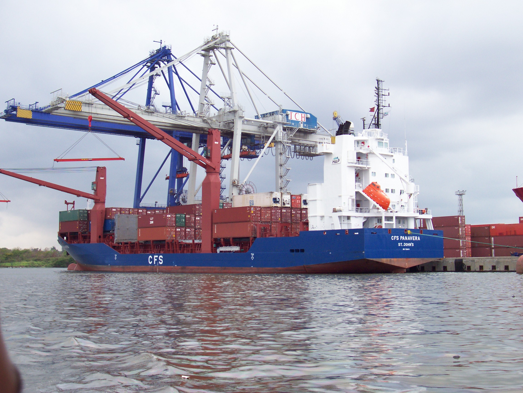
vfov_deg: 27.5
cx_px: 262
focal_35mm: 53
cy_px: 196
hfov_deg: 36.2
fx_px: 801
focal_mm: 8.7
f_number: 3.2
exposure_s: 1/349
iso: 80
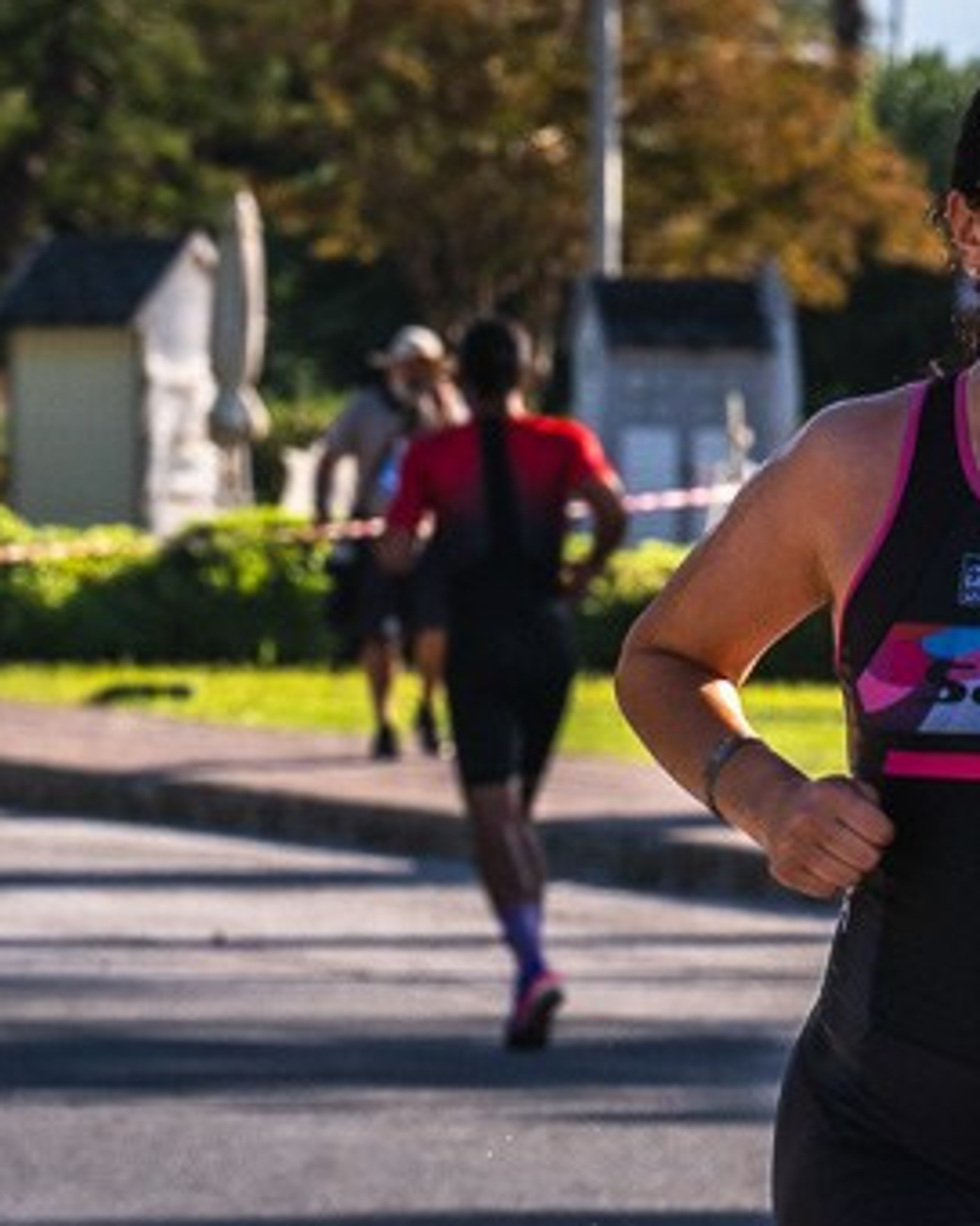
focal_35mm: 390
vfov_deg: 5.0
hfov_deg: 3.9
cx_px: 1877
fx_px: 14146
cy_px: 1231
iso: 320
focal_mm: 110
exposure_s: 1/1000
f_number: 8
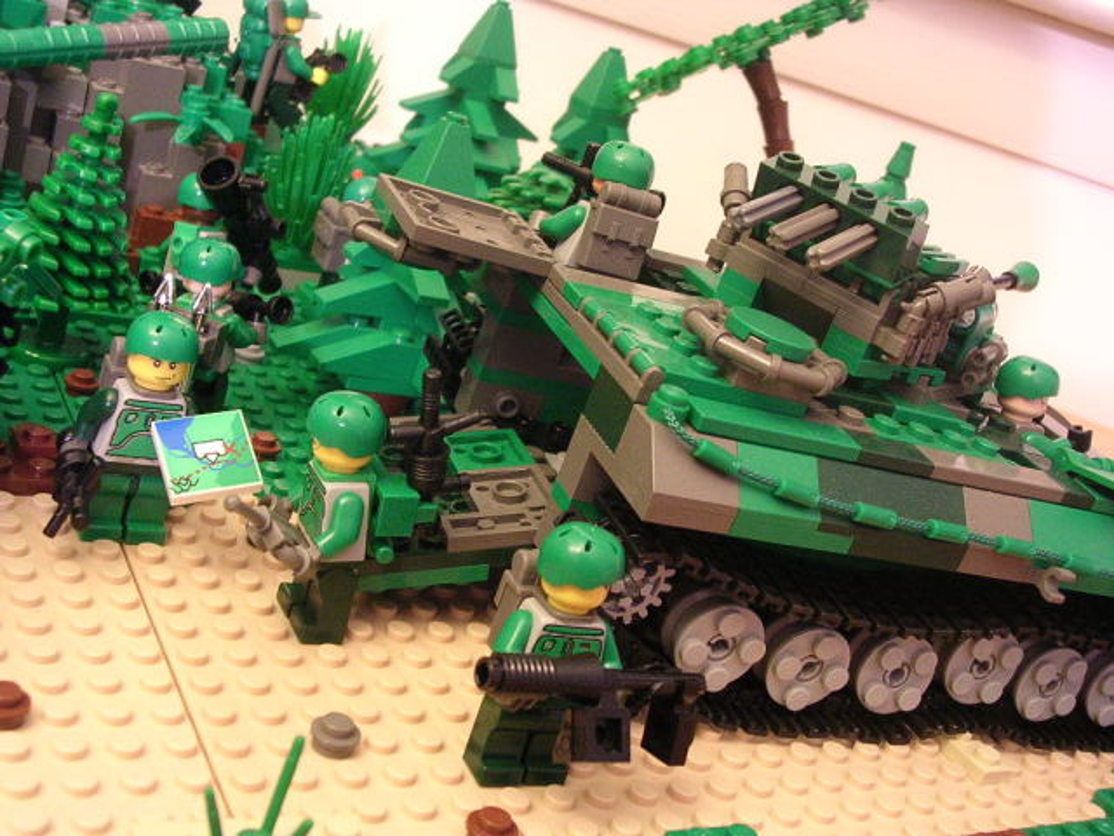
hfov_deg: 43.9
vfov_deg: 33.6
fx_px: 1384
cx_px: 557
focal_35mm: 43
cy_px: 418
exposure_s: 1/1.3
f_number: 3
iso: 400
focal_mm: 6.6
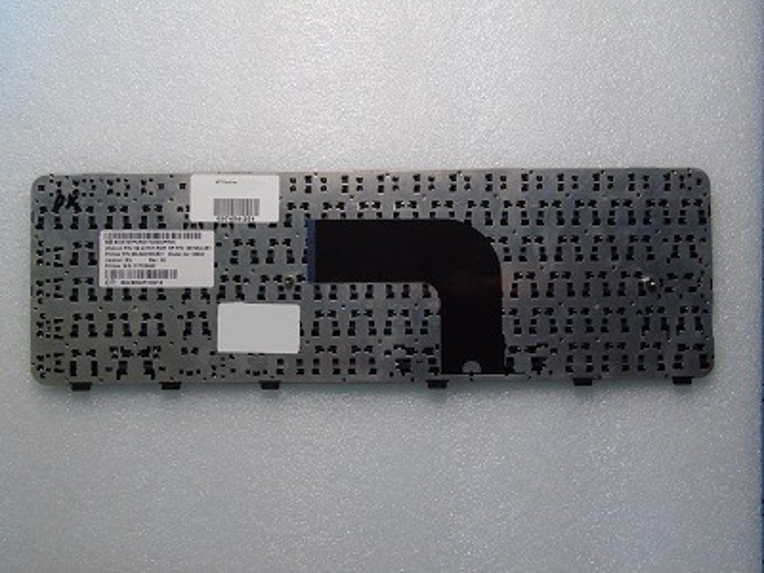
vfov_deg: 48.2
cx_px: 382
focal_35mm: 29
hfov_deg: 61.7
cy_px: 286
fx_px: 640
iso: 400
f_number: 5.7
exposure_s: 1/40
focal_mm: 5.2
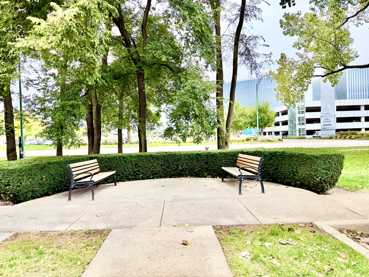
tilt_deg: +0.0
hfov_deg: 71.6
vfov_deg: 56.8
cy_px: 138
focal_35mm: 24
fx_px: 256
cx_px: 184
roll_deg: +2.3
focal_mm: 6.76
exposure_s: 1/401
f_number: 1.78
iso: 80
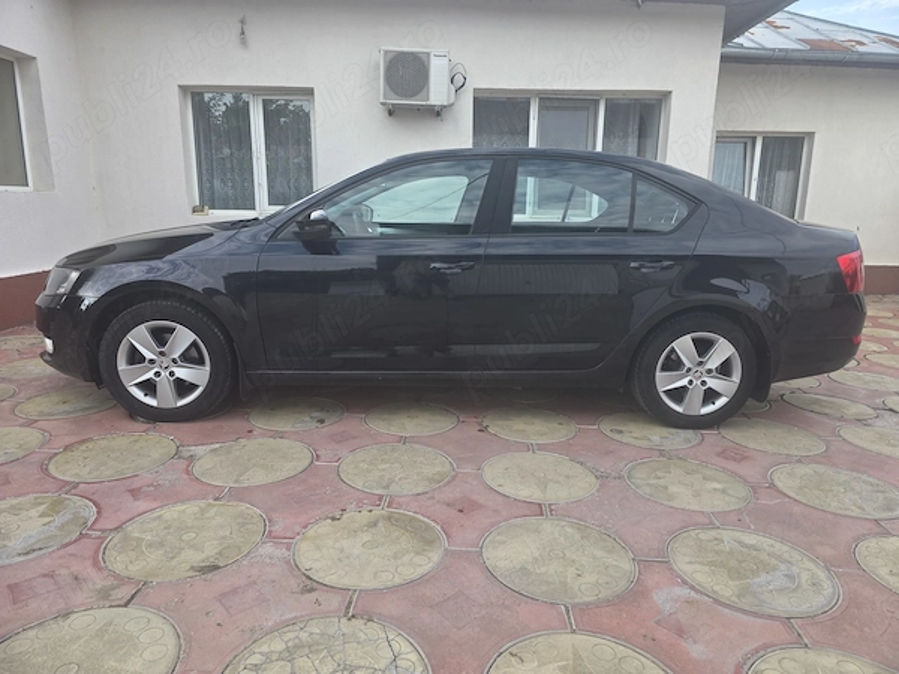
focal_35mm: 23
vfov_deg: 58.9
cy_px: 337
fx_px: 597
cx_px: 450
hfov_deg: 73.9
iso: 50
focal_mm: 6.3
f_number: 1.7
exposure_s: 1/359
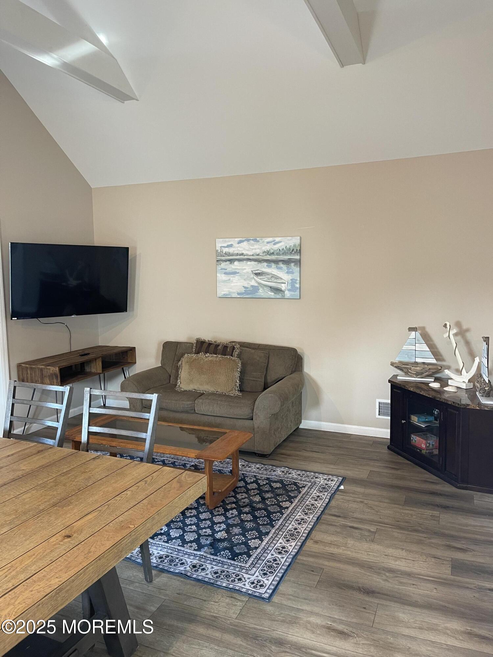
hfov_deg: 54.9
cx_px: 246
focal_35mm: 25
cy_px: 328
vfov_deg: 69.4
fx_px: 475
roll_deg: +0.2
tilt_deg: -5.2
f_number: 1.6
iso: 200
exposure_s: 1/60
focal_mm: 5.1
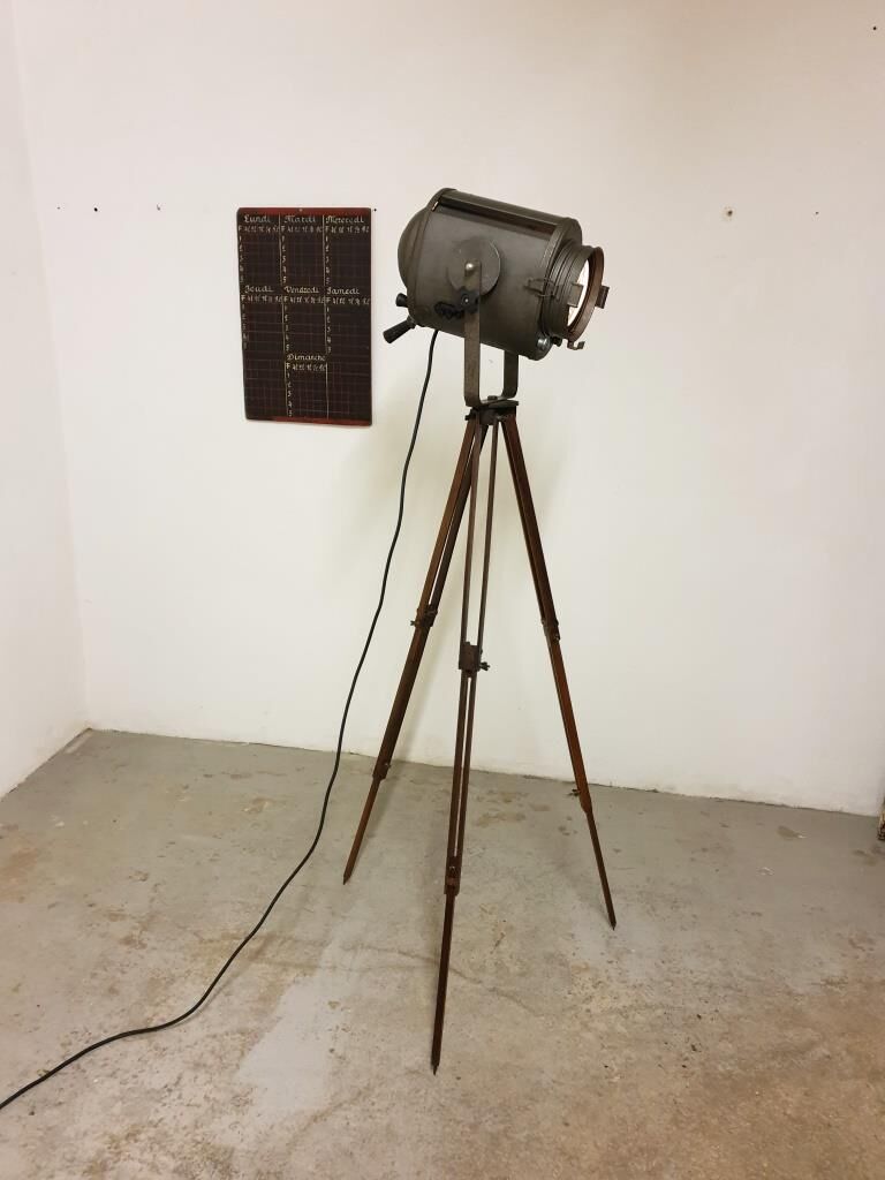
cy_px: 590
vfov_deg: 67.3
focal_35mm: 26
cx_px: 442
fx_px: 886
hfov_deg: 53.1
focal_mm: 4.3
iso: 400
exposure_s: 1/50
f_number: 1.5
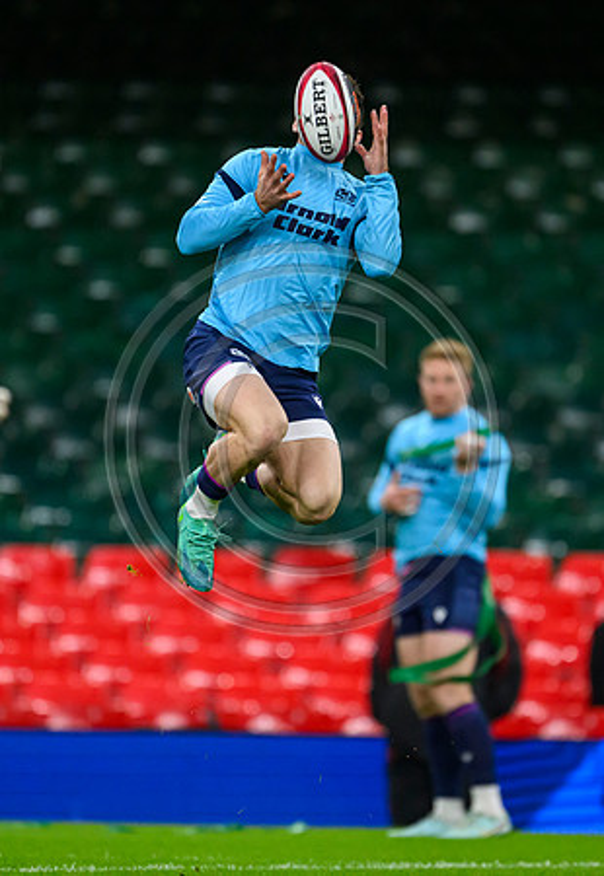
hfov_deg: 1.7
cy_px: 438
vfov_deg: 2.5
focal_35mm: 832
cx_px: 362
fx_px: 20462
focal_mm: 560
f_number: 4
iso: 5000
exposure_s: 1/2000
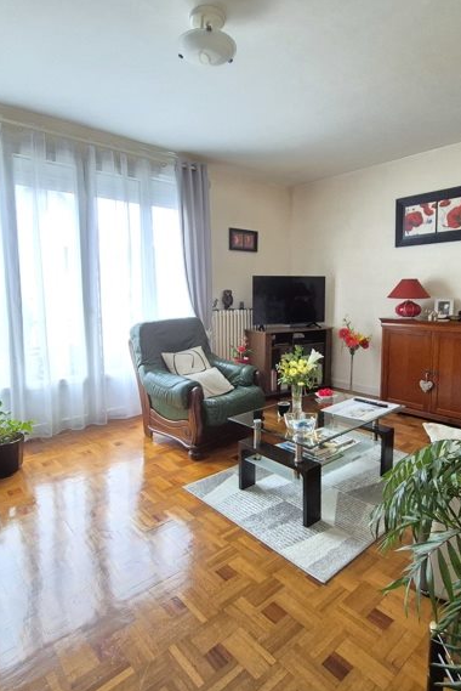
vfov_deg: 86.9
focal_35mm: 19
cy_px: 341
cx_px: 227
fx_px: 364
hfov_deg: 64.6
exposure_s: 1/50
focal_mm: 1.74
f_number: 2.2
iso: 1250
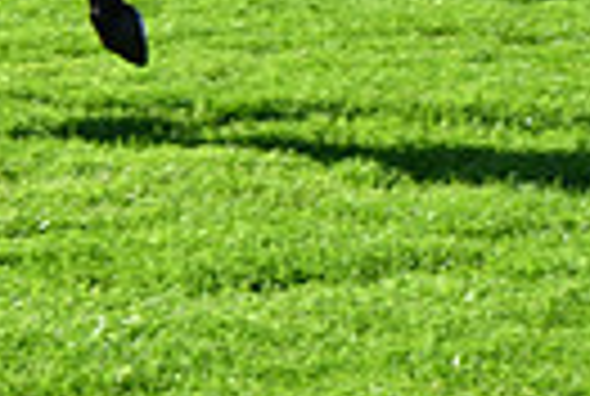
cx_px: 36
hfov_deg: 6.6
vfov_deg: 4.4
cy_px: -398
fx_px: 5076
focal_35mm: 309
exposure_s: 1/1000
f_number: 5.6
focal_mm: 70
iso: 400
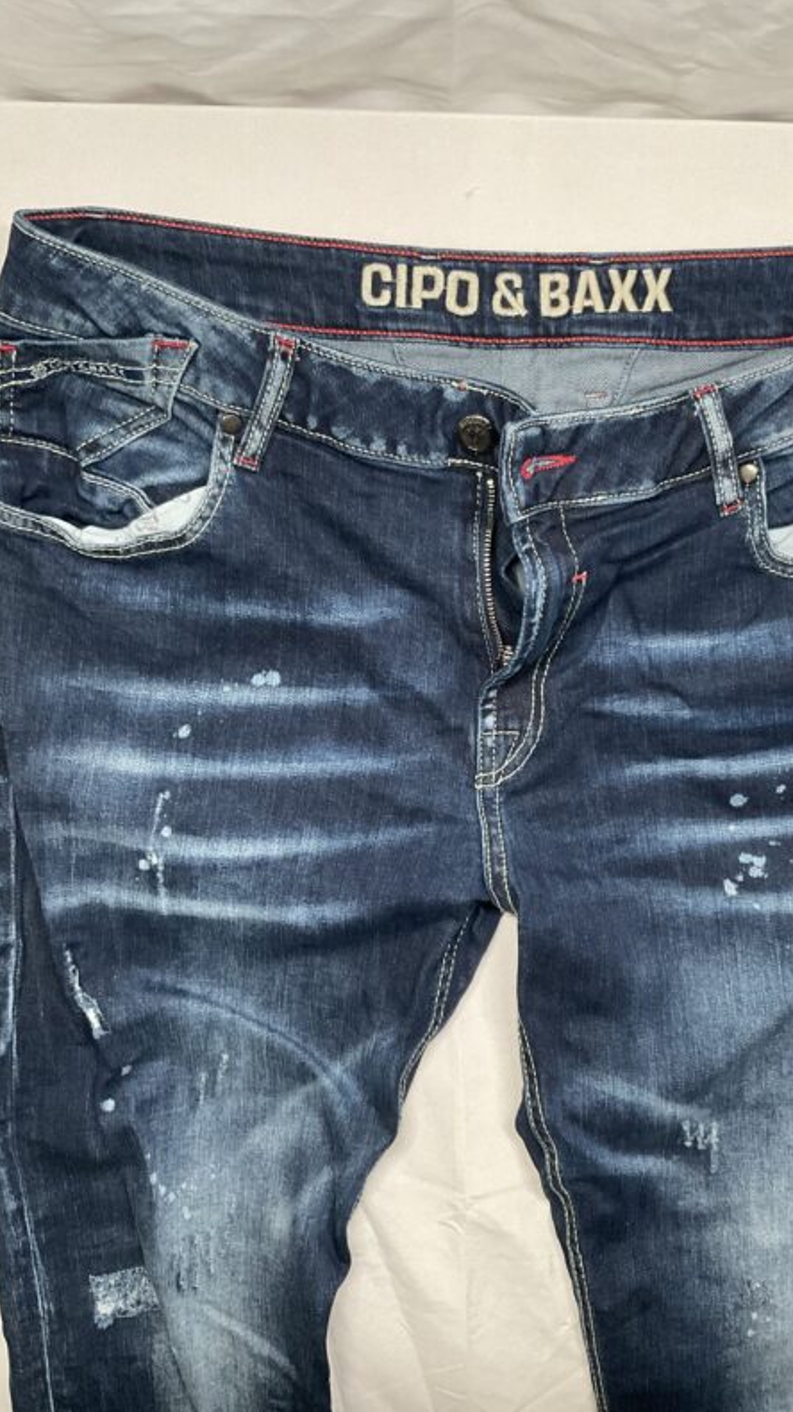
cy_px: 706
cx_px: 502
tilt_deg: -45.7
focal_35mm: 32
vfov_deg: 61.0
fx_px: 1197
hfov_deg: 36.4
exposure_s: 1/60
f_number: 1.8
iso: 160
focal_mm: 3
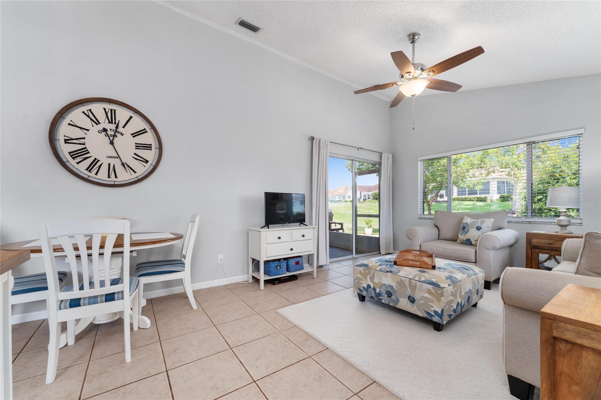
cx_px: 300
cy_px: 200
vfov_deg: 81.2
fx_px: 234
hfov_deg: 104.3
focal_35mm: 14
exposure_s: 1/8
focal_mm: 14
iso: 320
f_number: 7.1
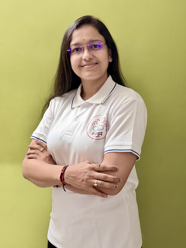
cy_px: 124
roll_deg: +1.0
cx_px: 93
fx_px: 344
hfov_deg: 30.3
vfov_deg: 39.7
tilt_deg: -7.9
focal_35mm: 48
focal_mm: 6.76
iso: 500
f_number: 1.78
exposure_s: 1/25
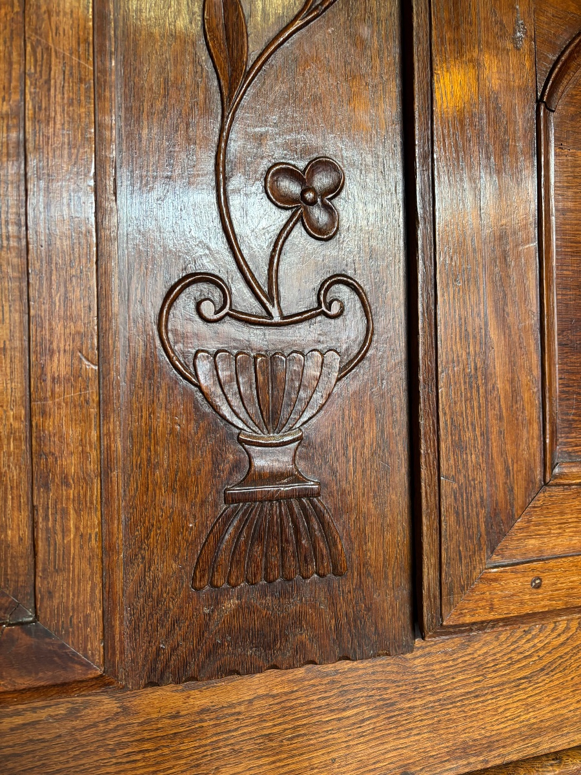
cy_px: 388
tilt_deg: -0.2
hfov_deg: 53.1
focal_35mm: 26
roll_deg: -0.1
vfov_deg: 67.3
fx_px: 582
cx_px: 290
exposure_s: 1/50
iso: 200
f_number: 1.6
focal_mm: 5.96
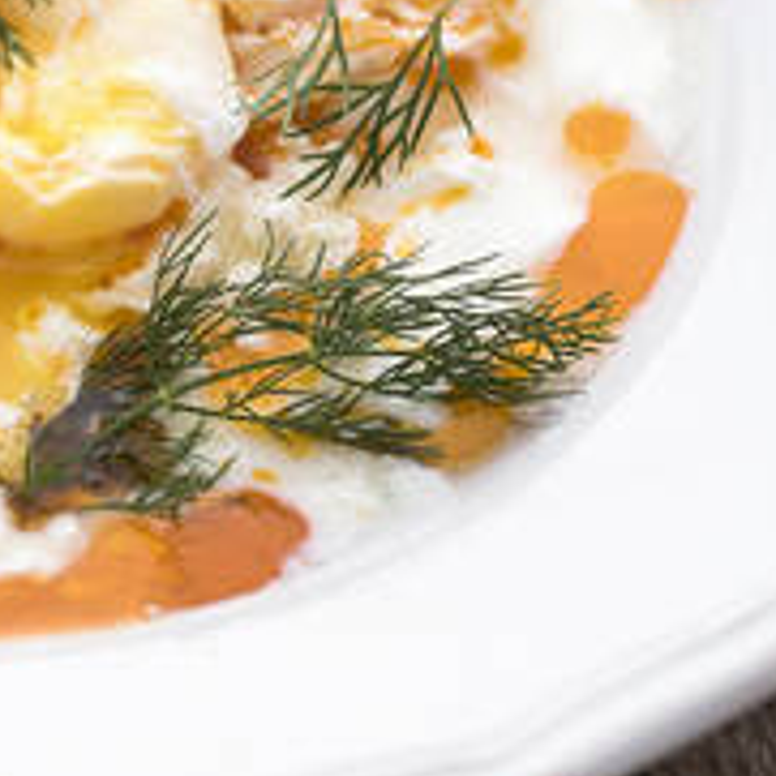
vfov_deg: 8.8
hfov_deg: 8.7
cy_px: -11
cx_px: -407
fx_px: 4996
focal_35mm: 197
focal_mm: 60
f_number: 4.5
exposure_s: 1/160
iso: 100
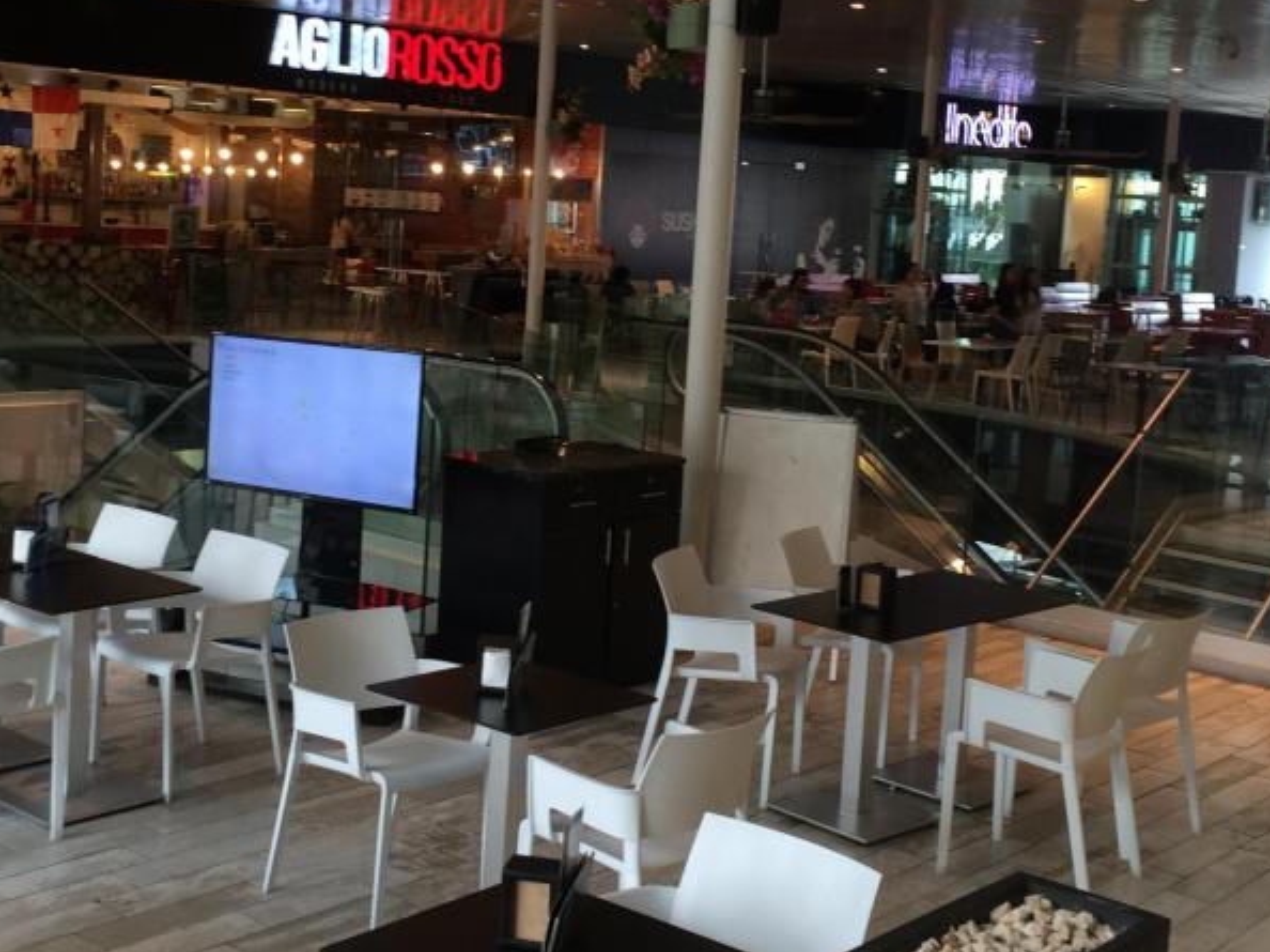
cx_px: 579
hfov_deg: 38.2
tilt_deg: -5.5
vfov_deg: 29.0
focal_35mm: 50
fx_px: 1834
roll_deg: -3.9
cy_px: 353
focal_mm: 4.15
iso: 64
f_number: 2.2
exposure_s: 1/30
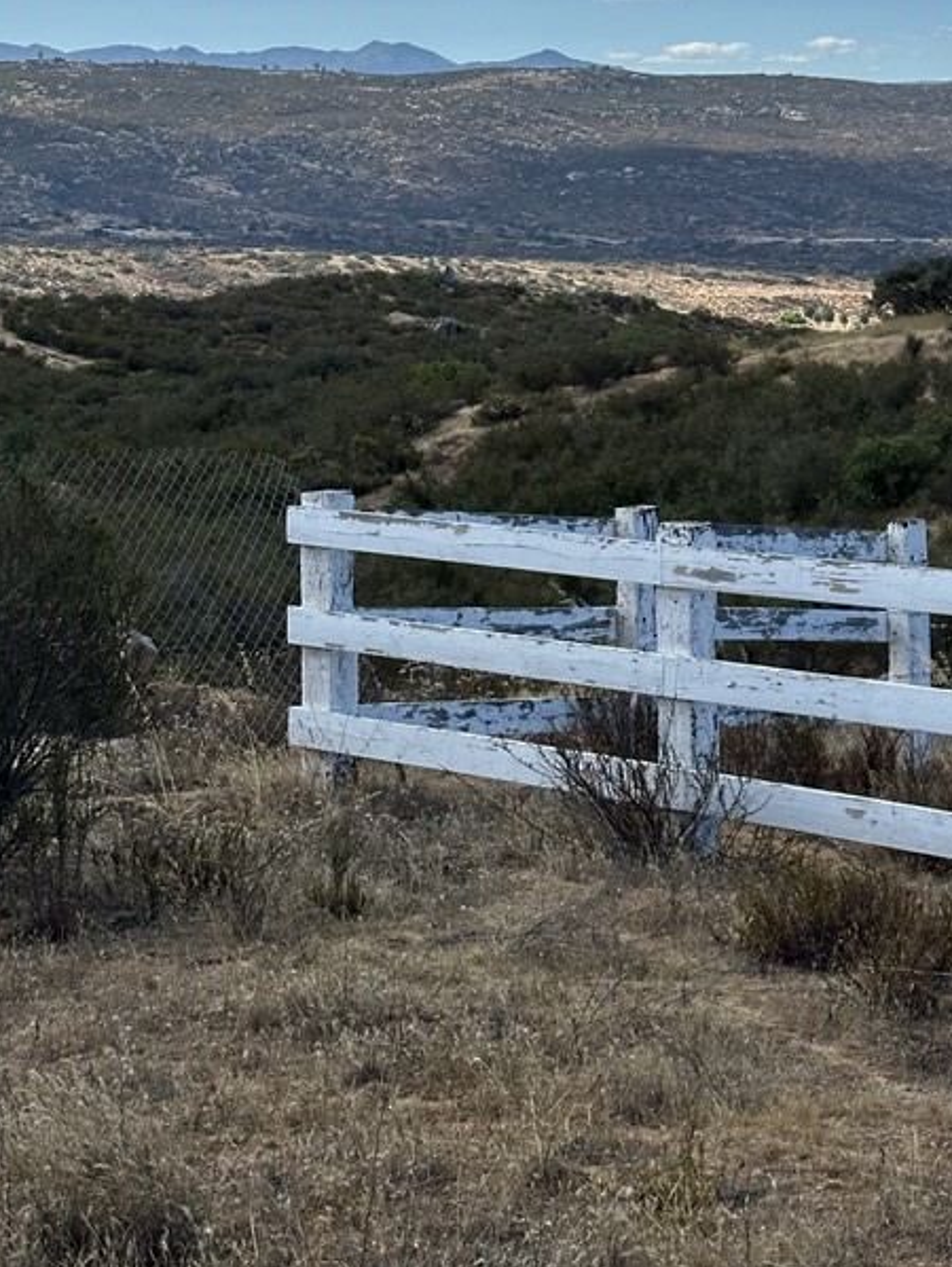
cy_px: 262
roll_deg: +2.4
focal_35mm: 82
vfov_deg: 23.5
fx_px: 3004
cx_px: 795
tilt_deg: -2.2
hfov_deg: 17.8
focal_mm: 6.86
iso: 64
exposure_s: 1/5556
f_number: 1.78
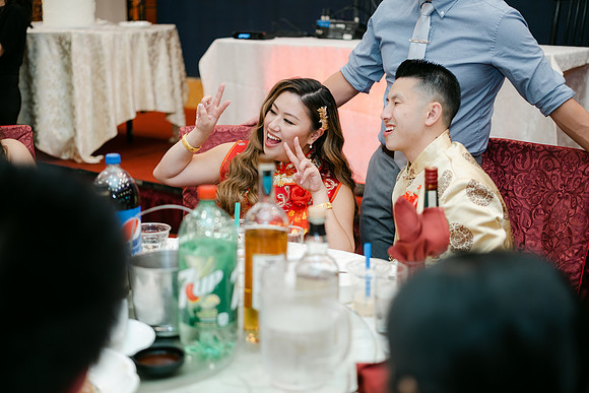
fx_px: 818
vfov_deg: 27.0
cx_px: 294
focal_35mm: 50
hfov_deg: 39.6
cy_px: 196
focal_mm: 33
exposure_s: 1/125
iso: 200
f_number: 1.4
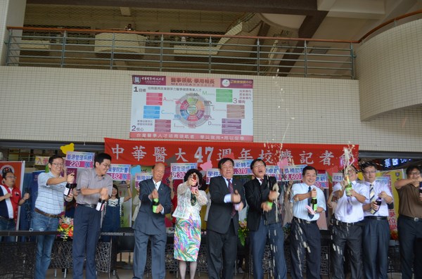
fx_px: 421
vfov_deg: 36.7
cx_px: 211
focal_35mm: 36
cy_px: 140
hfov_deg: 53.2
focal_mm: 24
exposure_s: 1/80
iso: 400
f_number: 4.5
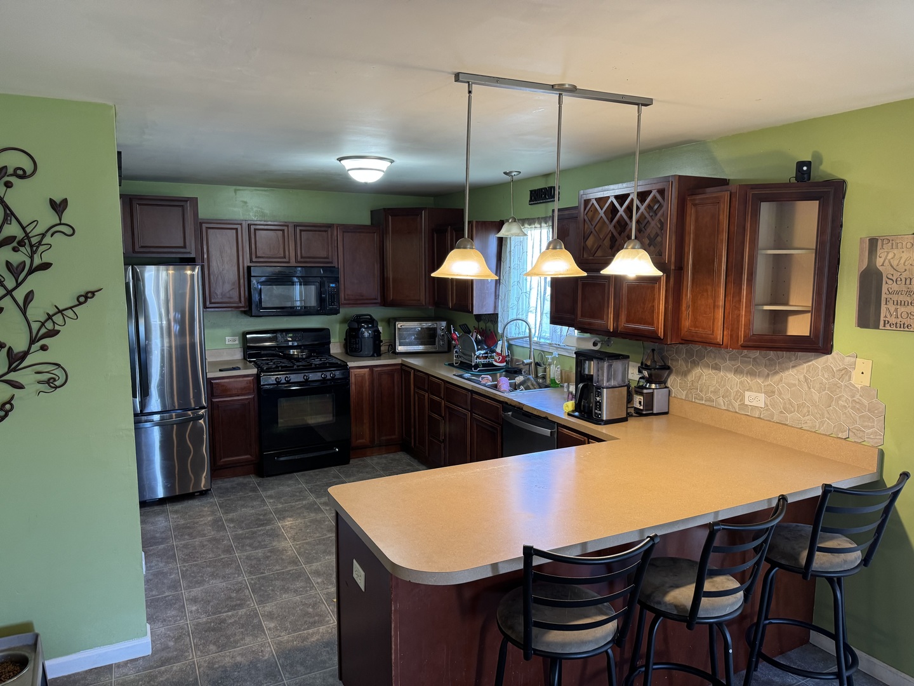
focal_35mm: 24
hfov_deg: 71.6
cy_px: 343
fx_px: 634
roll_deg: -0.6
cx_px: 457
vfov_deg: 56.8
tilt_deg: -8.6
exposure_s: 1/60
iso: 200
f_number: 1.78
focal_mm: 6.76
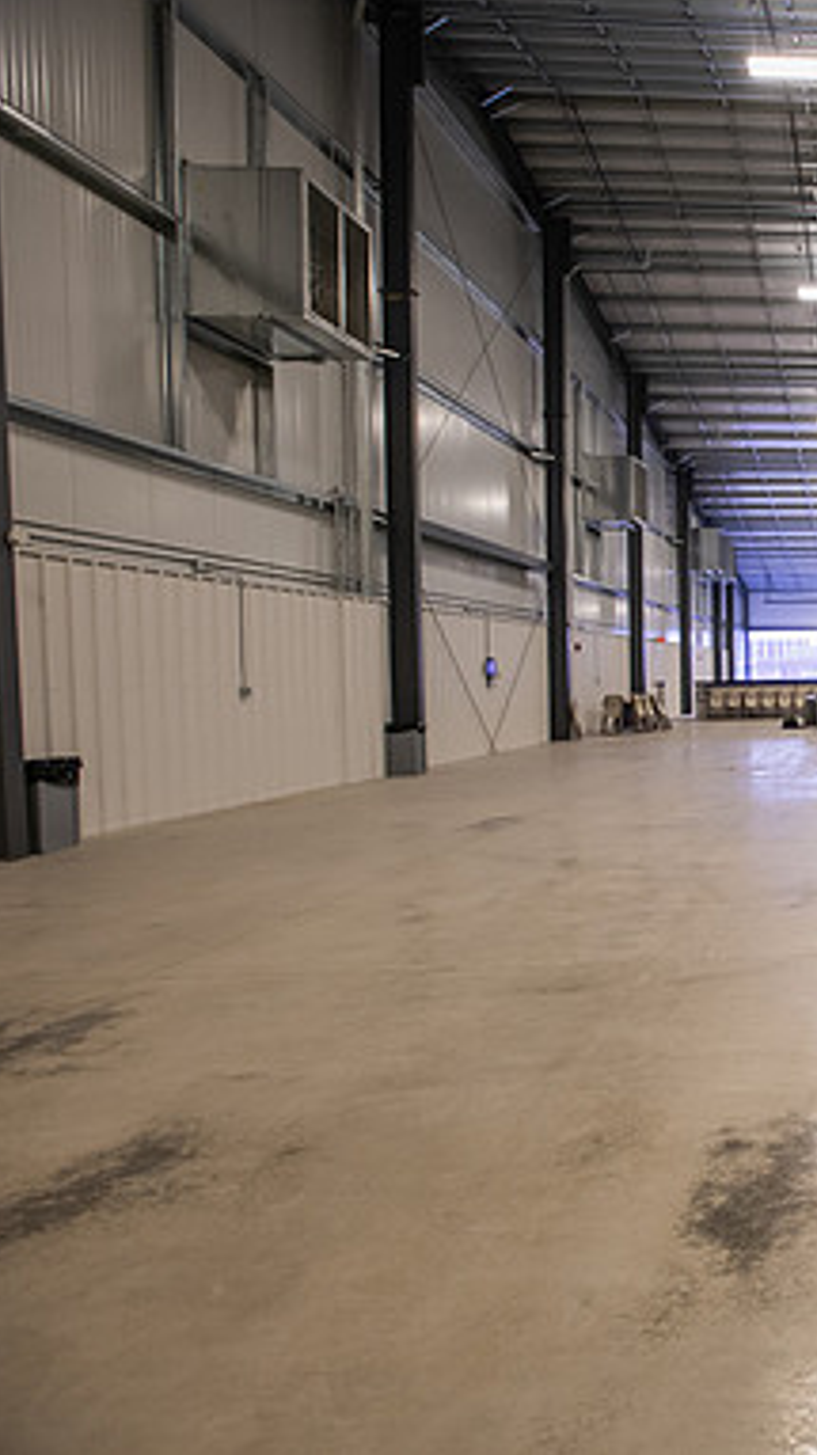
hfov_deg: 33.6
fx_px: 1041
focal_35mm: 27
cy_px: 724
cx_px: 1011
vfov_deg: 69.9
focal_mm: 17
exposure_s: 1/200
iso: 1600
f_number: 4.5
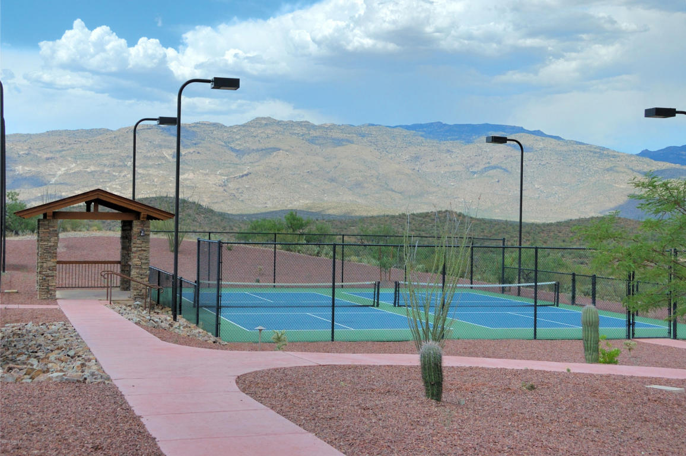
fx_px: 914
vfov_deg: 28.0
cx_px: 343
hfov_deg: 41.2
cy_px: 228
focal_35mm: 48
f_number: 9
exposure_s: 1/200
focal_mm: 32
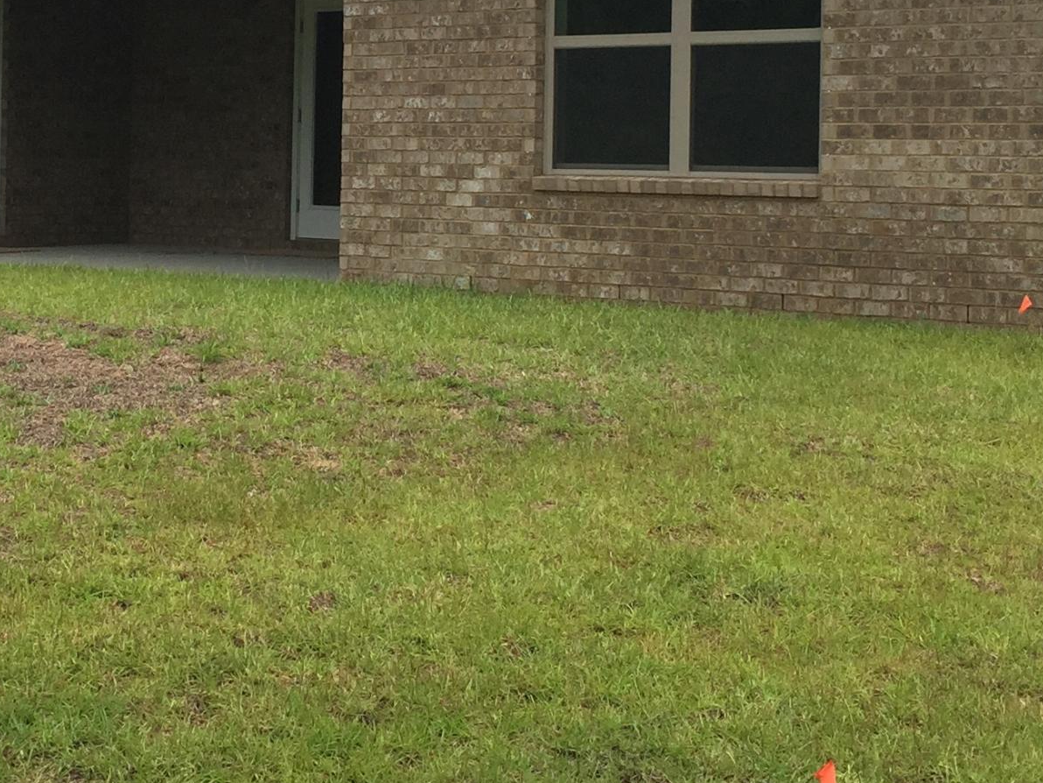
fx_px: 2200
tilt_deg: +1.2
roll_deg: -2.8
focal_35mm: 73
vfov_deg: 19.9
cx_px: 283
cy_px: 138
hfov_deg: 26.4
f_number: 2.2
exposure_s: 1/2825
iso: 32
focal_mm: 4.15
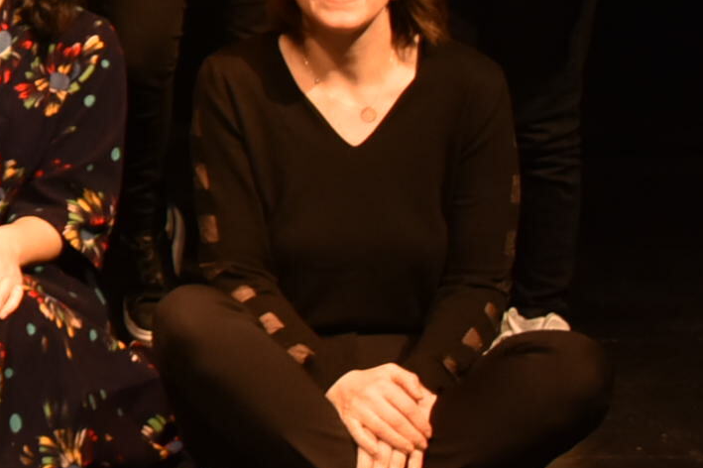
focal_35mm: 187
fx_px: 3650
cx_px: -713
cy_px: -560
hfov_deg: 10.2
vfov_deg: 7.0
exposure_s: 1/60
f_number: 6.3
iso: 800
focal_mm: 36
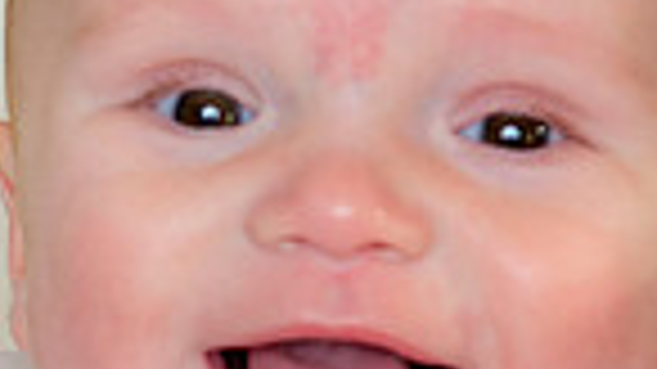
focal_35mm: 355
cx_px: -3
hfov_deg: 6.1
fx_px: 6182
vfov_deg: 3.4
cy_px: 283
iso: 250
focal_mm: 70
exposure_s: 1/200
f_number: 4
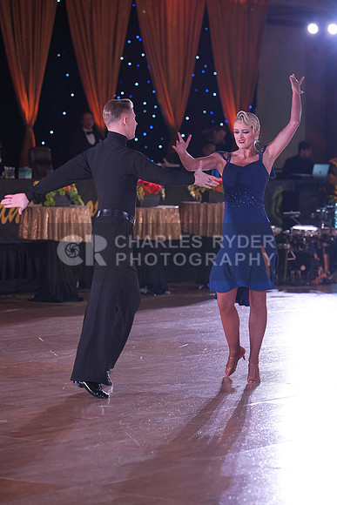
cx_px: 168
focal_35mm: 127
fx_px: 1782
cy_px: 252
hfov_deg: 10.8
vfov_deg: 16.1
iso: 1000
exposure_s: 1/400
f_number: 4
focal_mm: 127
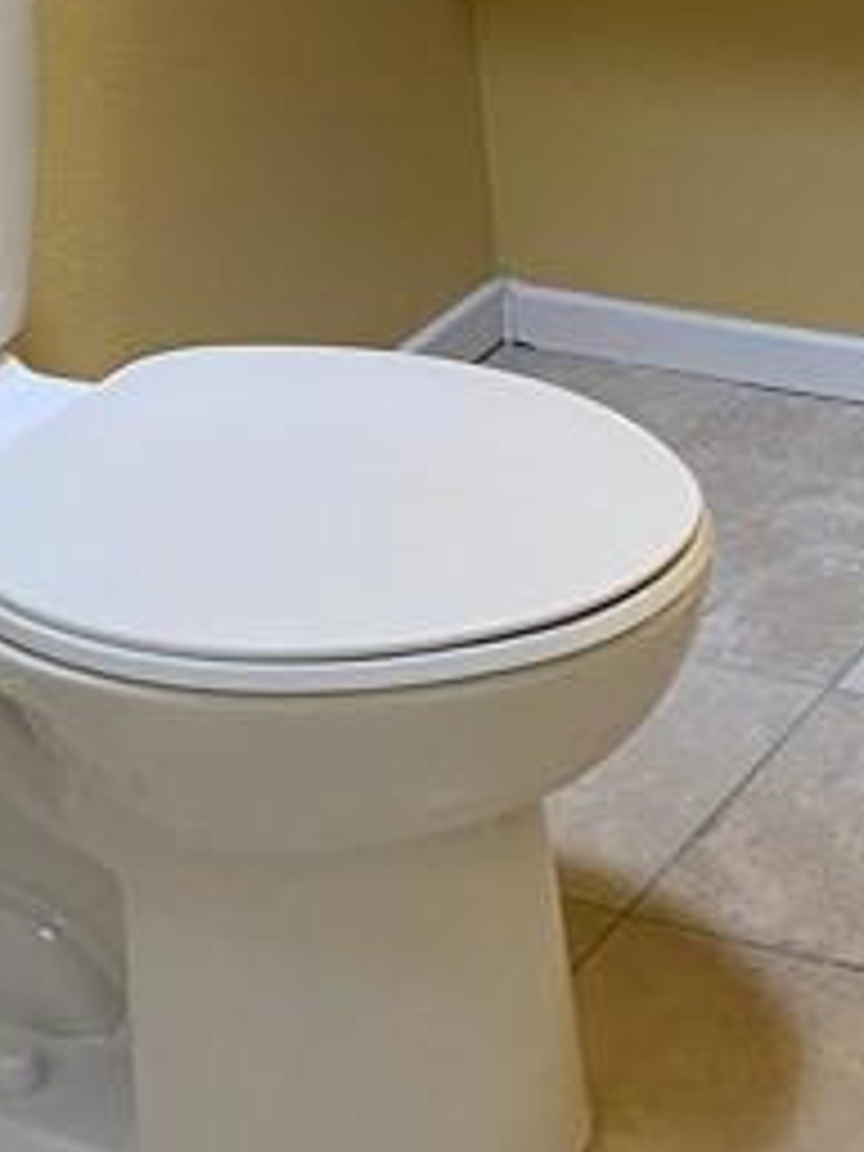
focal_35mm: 104
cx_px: 1040
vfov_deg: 18.0
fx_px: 3461
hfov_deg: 13.8
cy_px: -212
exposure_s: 1/60
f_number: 1.8
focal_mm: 4.25
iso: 80
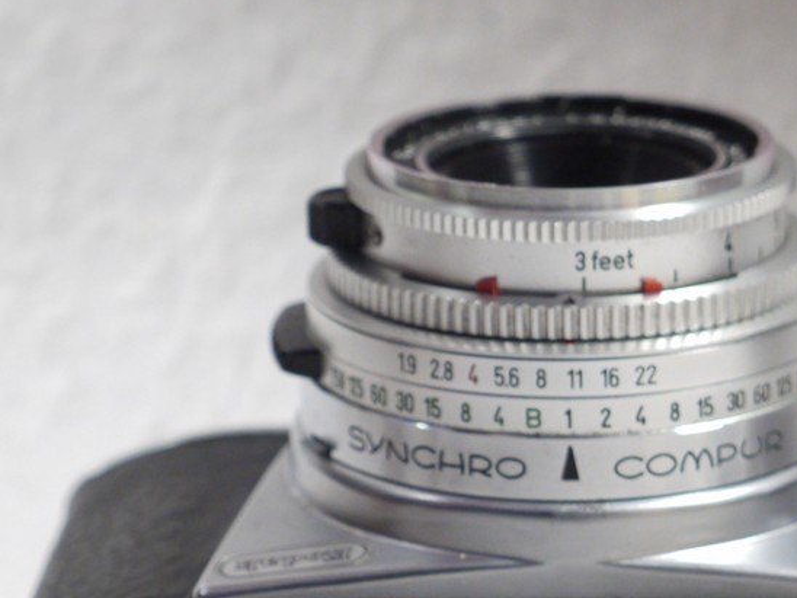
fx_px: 3730
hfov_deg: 12.2
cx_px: 593
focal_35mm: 162
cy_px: 485
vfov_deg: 9.1
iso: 800
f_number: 5.6
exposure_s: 1/13
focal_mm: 37
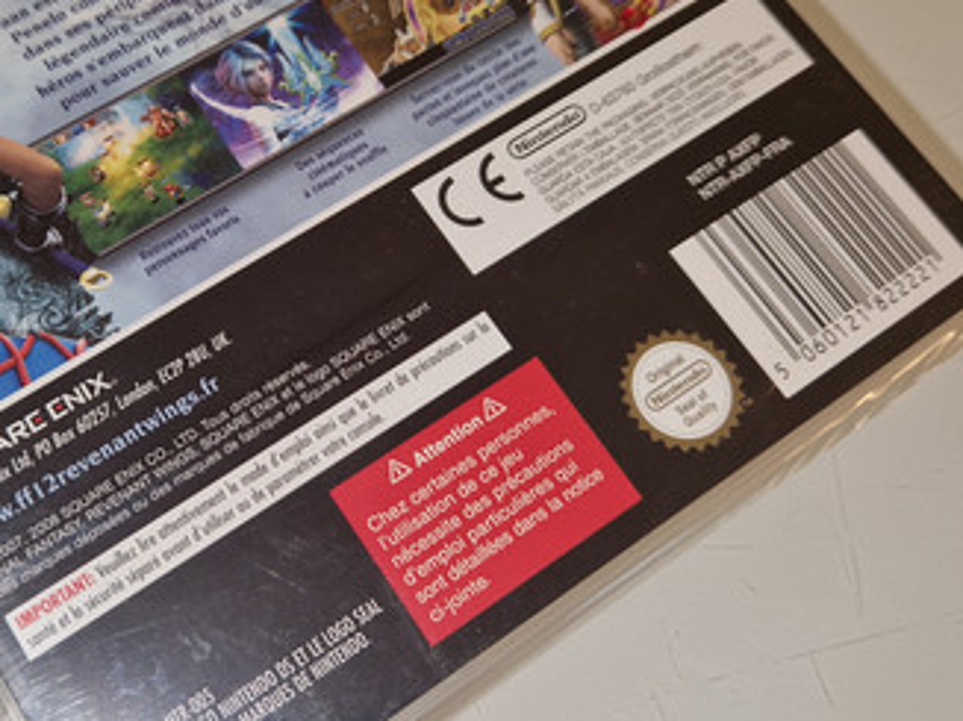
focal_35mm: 45
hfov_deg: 41.3
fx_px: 1251
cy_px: 230
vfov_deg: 31.9
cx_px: 283
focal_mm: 5.4
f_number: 1.8
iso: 92
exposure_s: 1/50
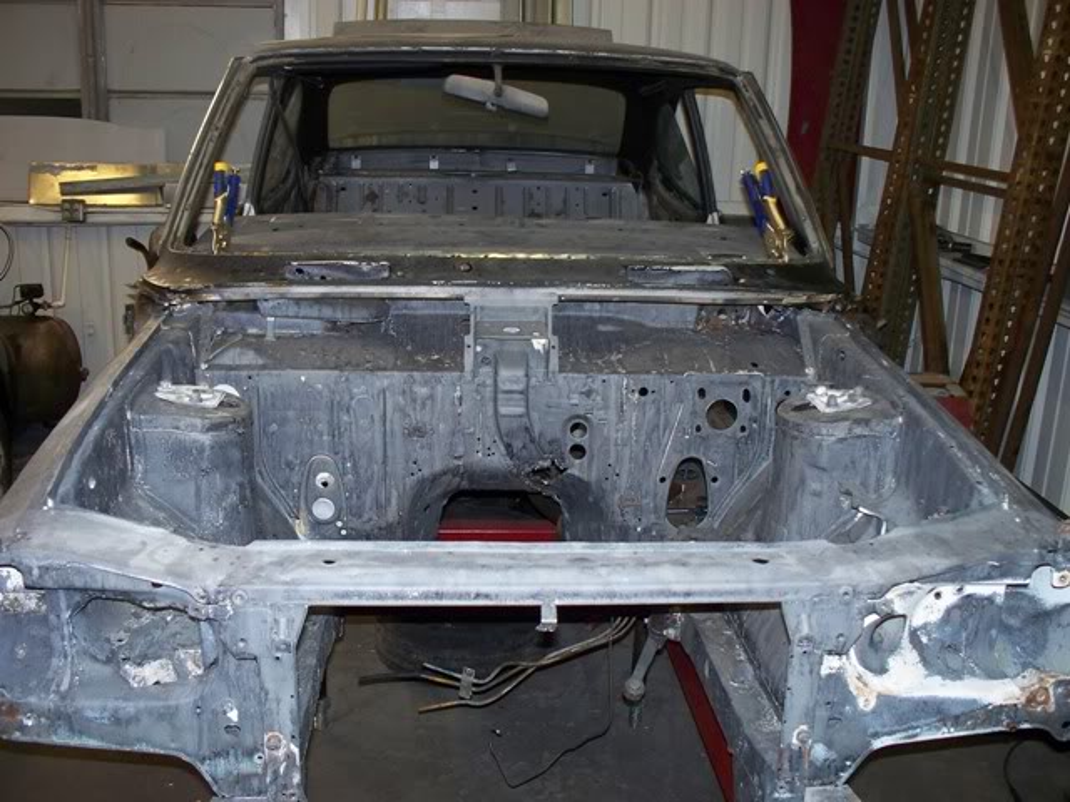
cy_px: 401
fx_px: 1113
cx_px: 535
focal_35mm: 36
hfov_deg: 51.4
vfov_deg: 39.7
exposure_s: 1/30
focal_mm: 7.54
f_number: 2.8
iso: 200
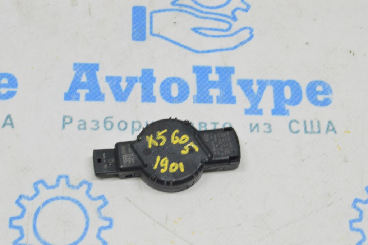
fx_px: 843
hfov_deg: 24.6
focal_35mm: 82
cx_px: 184
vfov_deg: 16.5
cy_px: 122
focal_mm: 55
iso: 6400
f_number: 20
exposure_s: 1/20
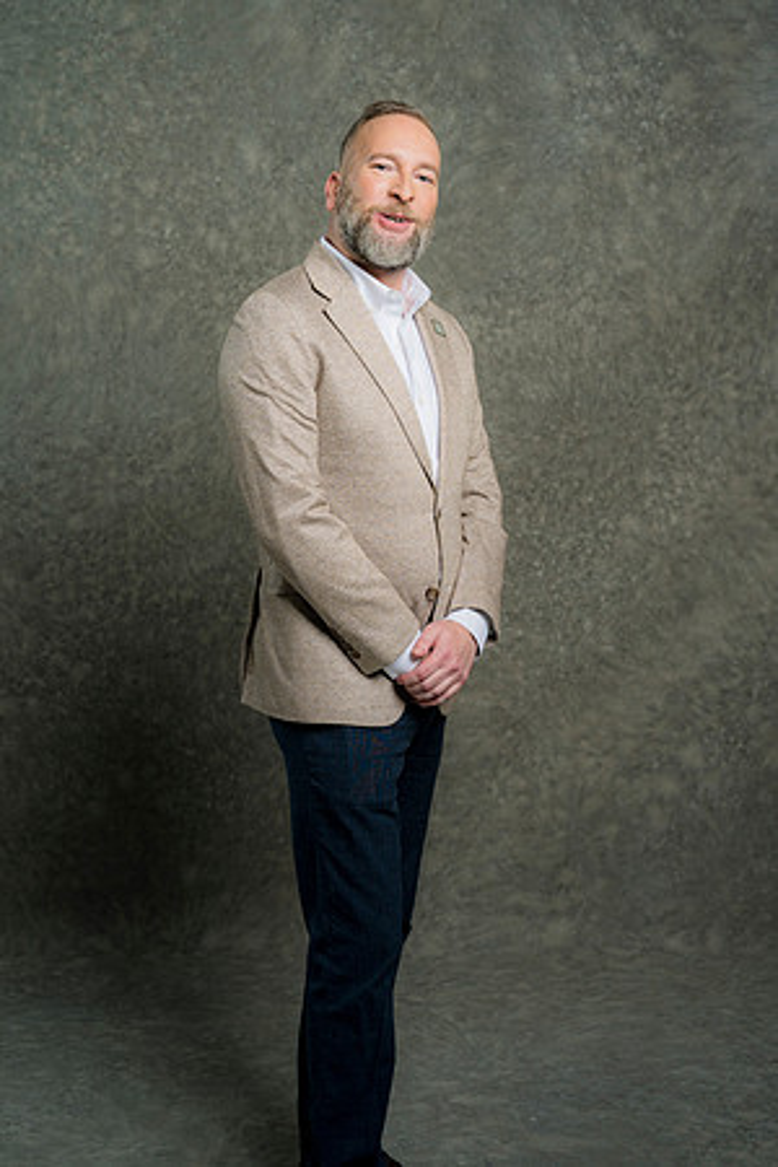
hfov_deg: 24.6
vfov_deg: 36.2
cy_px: 584
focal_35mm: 55
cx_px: 389
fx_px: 1783
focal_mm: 55
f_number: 4
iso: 125
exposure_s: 1/160
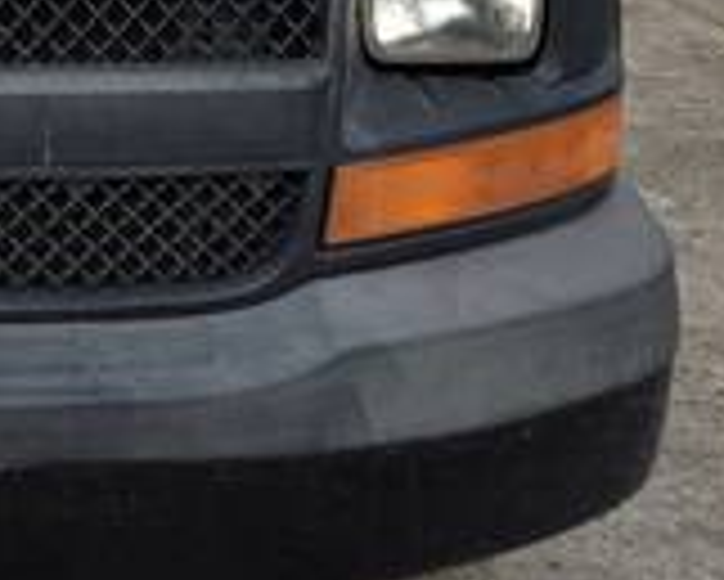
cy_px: -265
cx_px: -153
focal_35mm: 89
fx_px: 1908
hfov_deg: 20.1
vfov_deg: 16.0
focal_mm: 5.4
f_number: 1.8
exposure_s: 1/997
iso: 25
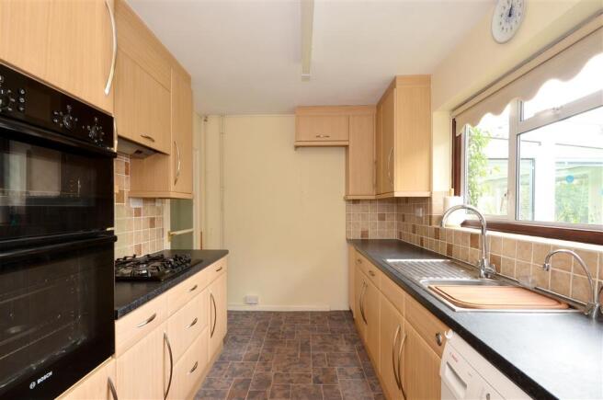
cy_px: 200
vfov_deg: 77.1
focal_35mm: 15
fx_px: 251
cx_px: 302
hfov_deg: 100.5
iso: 640
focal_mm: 10
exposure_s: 1/2.5
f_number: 11
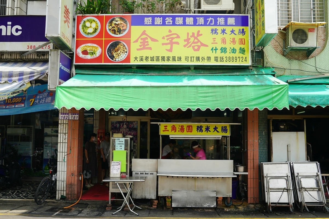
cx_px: 164
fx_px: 302
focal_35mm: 33
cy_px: 110
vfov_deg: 40.0
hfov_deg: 57.2
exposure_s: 1/80
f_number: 5.6
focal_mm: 33
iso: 100
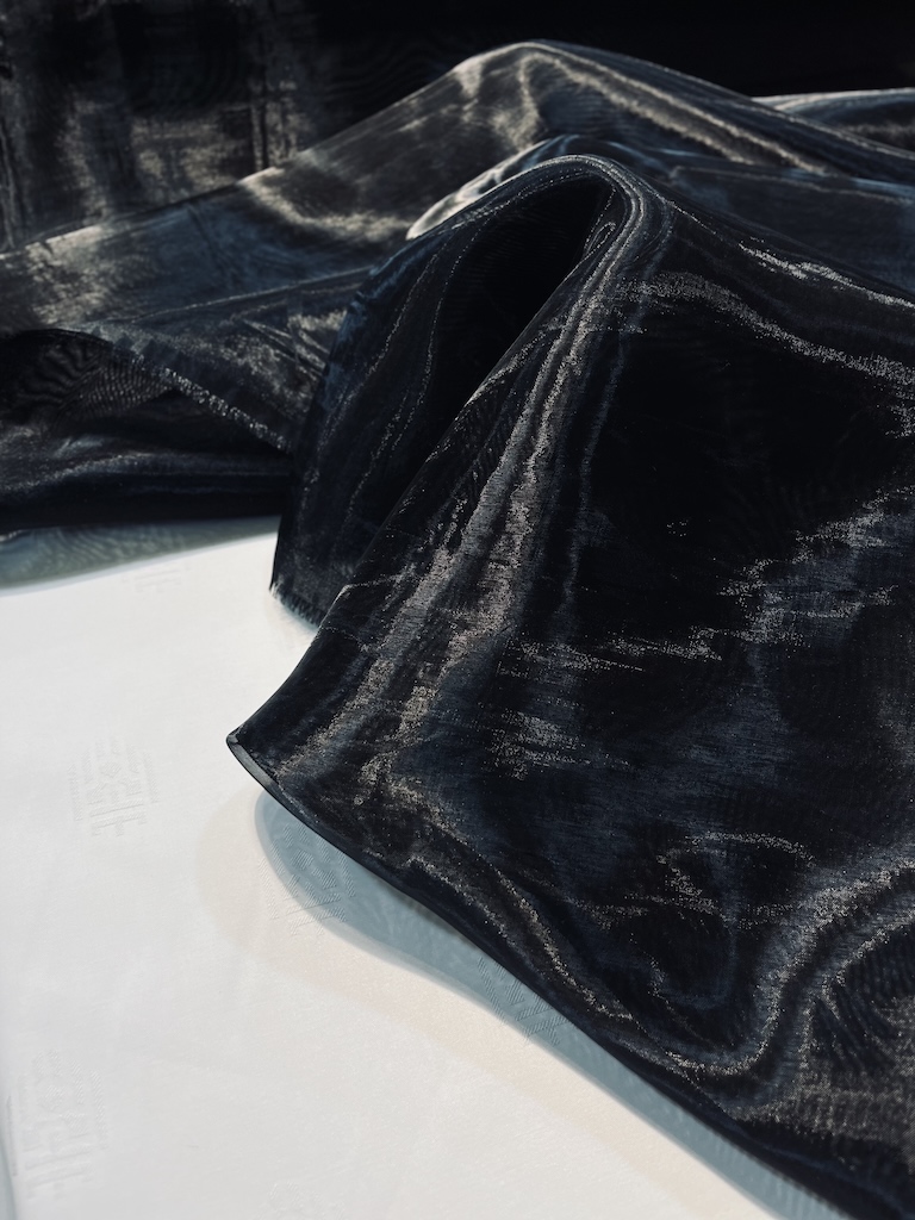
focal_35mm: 26
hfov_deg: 53.1
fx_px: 916
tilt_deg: -51.4
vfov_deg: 67.3
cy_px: 610
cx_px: 458
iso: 40
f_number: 1.6
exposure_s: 1/269
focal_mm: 5.1
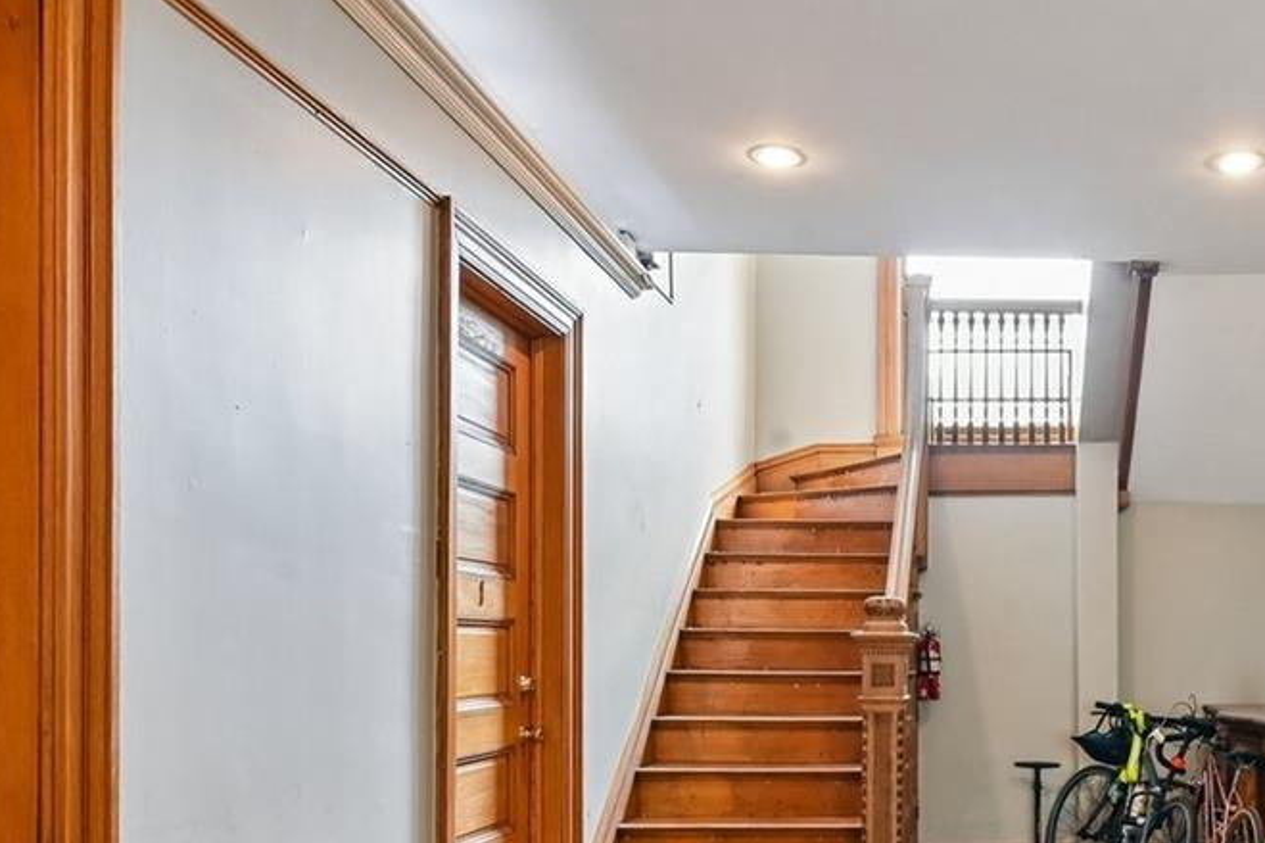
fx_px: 1194
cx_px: 1019
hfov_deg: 52.1
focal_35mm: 34
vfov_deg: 37.8
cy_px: 639
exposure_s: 1/2
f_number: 10
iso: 400
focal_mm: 14
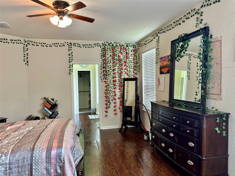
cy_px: 88
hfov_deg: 71.6
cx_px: 118
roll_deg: +0.8
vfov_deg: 56.8
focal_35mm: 24
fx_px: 163
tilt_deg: -1.9
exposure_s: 1/60
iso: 200
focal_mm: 6.86
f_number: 1.78
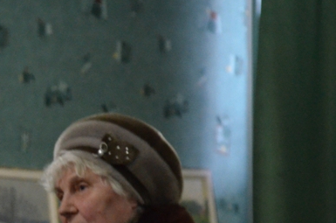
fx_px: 3161
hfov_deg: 6.1
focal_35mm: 339
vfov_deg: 4.0
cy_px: 283
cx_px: -67
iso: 3200
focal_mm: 85
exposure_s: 1/30
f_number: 5.6
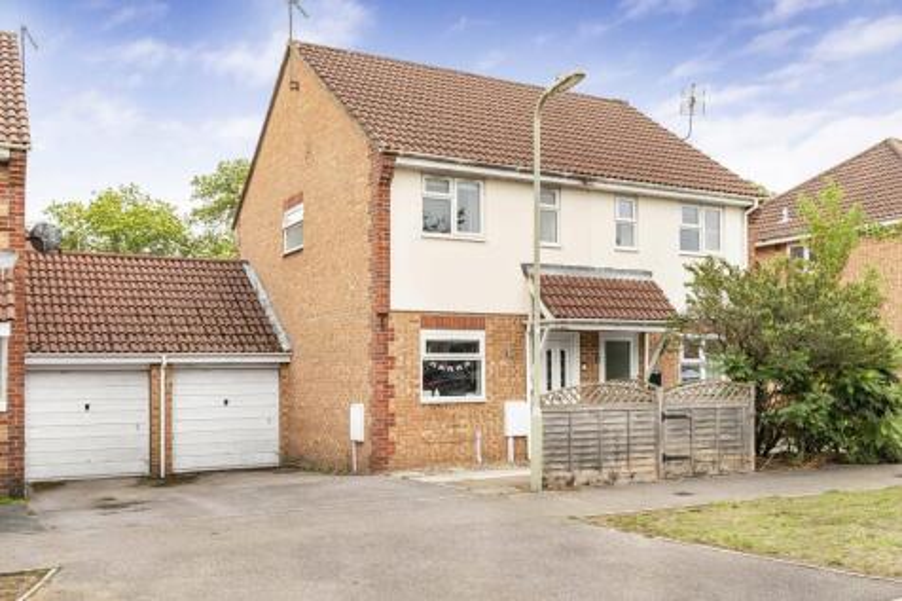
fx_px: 839
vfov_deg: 39.4
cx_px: 451
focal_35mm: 34
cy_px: 300
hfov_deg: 56.5
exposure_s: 1/200
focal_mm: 33.5
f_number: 8
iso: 640
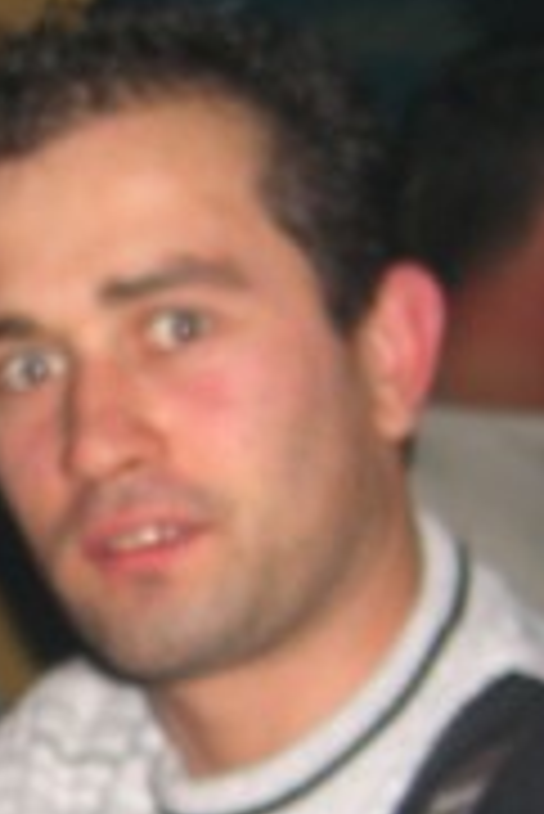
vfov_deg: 15.6
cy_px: 612
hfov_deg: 10.3
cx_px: -117
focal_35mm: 131
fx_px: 2963
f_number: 2.8
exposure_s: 1/60
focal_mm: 7.9
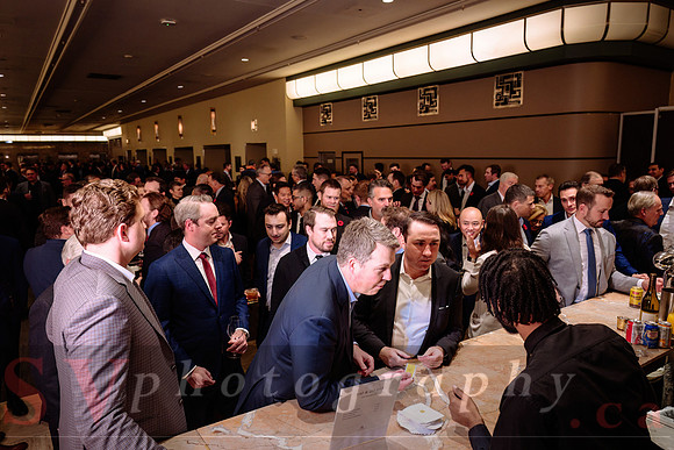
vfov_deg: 50.5
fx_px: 476
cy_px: 225
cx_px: 326
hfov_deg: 70.5
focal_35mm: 25
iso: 800
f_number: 3.5
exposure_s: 1/80
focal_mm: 24
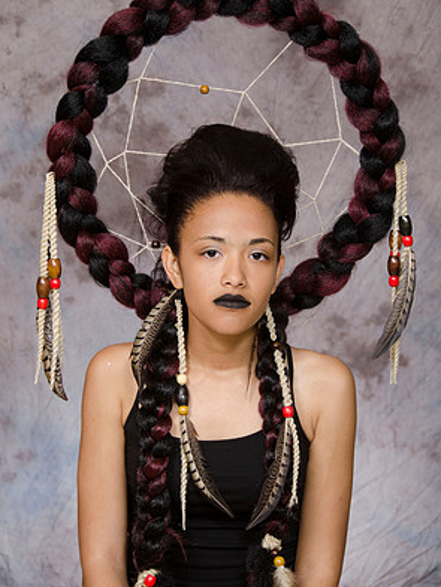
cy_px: 266
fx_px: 1817
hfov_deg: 13.8
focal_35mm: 107
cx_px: 220
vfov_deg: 18.4
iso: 200
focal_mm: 65
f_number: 5.6
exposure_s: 1/125
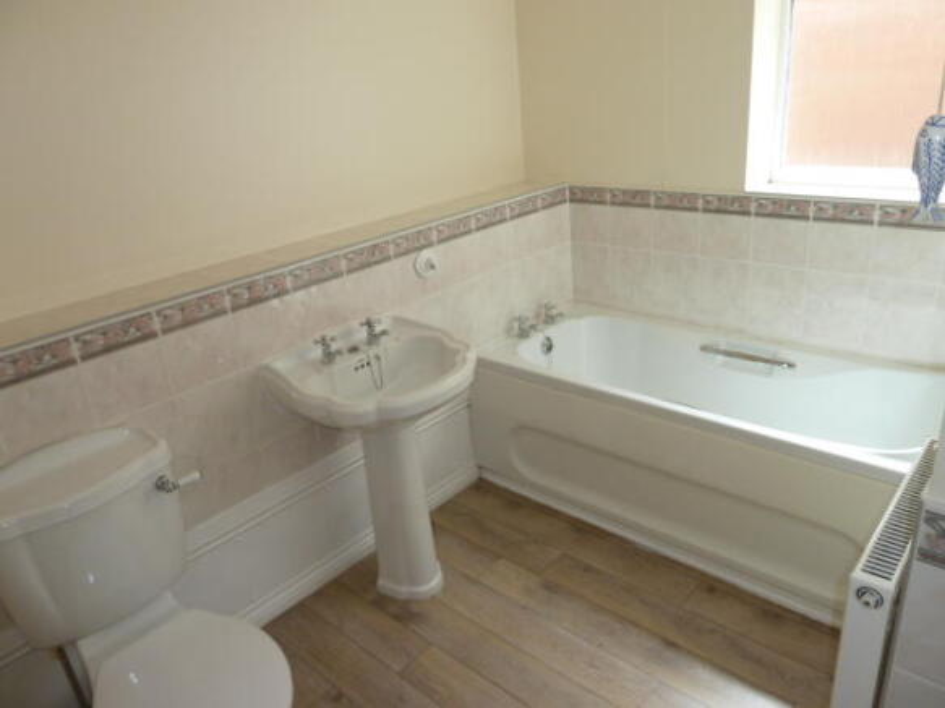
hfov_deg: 69.4
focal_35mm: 25
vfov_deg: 54.9
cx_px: 472
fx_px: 682
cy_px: 354
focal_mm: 4.1
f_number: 3.3
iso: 100
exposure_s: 1/30
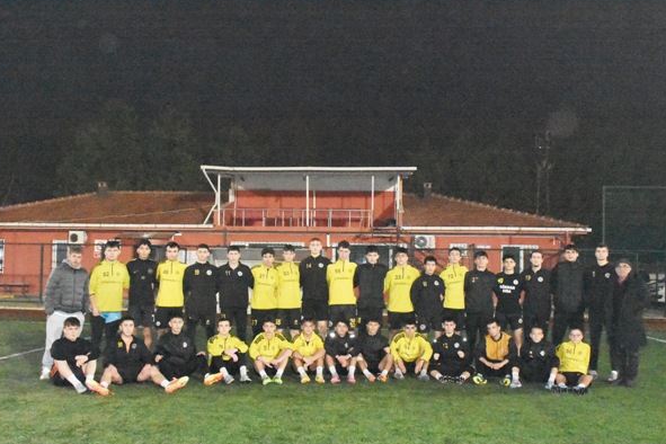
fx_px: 721
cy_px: 233
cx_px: 325
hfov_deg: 49.5
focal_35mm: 39
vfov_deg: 34.2
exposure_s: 1/60
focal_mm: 24
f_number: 11
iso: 25600
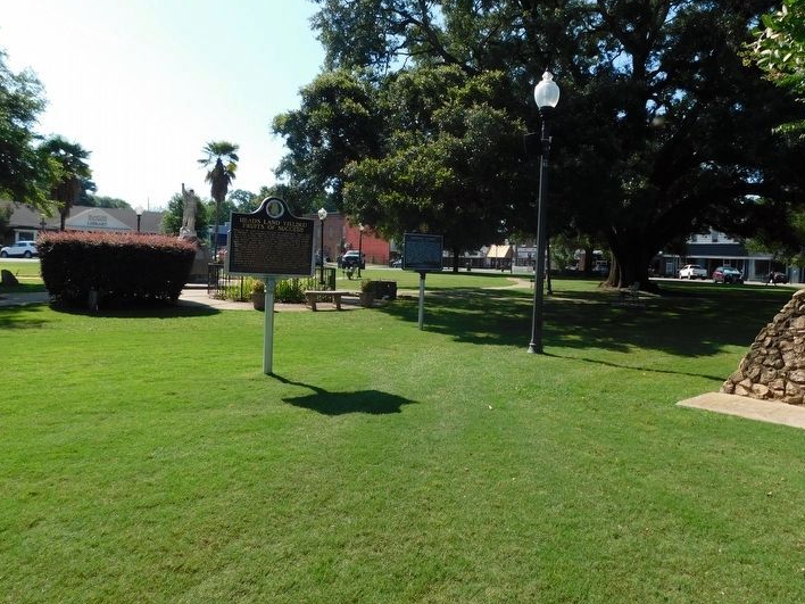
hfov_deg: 67.1
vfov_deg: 53.0
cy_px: 276
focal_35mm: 26
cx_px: 446
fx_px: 605
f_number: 3
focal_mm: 4
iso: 125
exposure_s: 1/1250
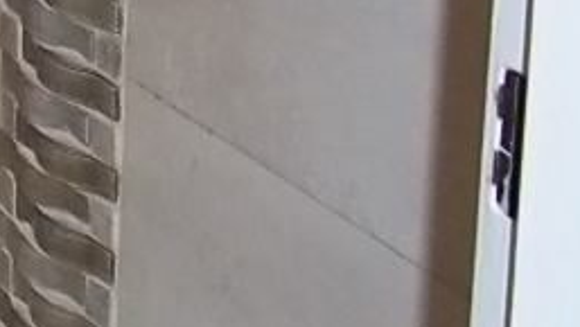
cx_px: -799
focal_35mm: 195
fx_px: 3001
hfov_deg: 9.8
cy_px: -309
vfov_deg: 6.1
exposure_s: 1/30
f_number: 3.1
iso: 160
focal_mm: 6.5
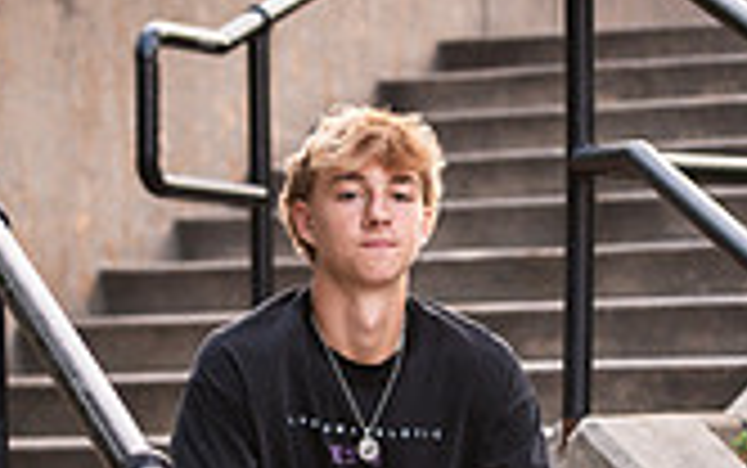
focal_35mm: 193
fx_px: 3932
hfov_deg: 10.9
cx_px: 428
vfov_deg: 6.8
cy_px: 387
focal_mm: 70
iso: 800
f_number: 2.8
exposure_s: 1/160
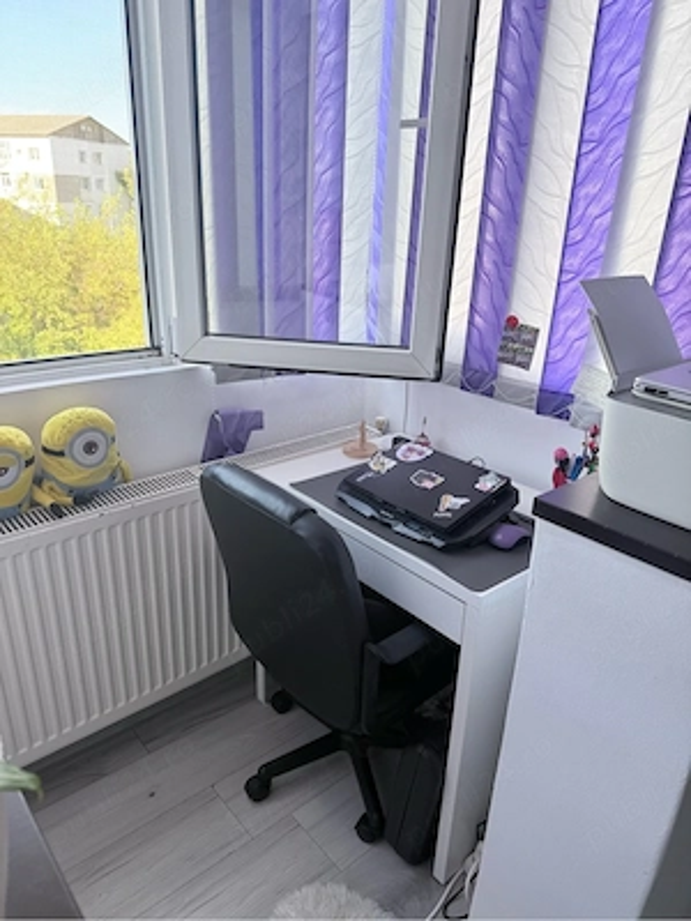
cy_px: 460
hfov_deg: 56.8
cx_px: 346
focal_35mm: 24
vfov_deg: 71.6
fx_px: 639
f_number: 1.78
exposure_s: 1/135
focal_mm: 6.76
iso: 80
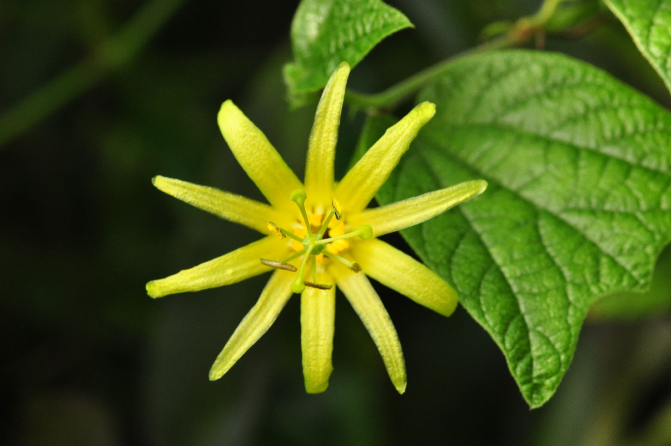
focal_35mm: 158
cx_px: 336
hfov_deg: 13.1
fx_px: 2932
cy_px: 223
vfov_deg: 8.7
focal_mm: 105
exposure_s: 1/80
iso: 800
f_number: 9
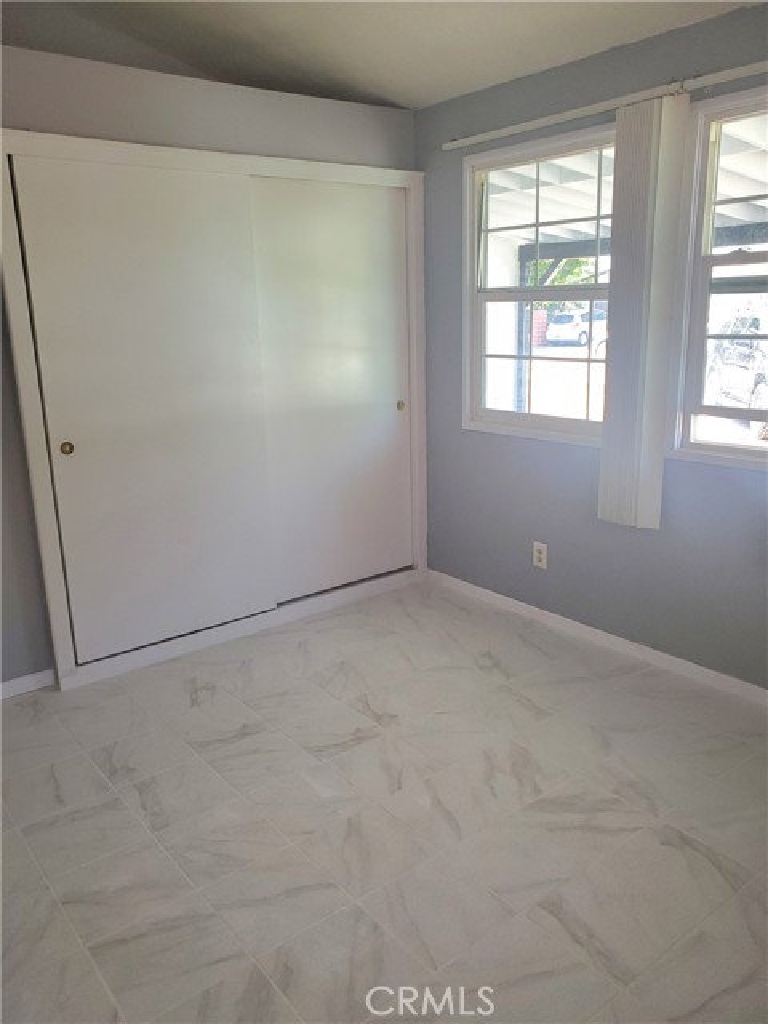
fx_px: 769
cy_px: 512
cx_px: 384
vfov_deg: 67.3
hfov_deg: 53.1
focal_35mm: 26
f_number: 2.4
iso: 100
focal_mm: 4.3
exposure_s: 1/60.2
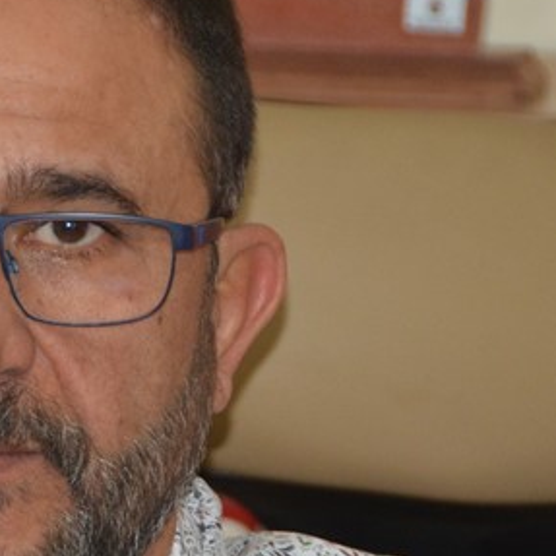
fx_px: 11521
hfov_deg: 2.8
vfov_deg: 2.8
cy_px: 336
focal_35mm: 634
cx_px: -147
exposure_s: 1/60
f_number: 5.6
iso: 800
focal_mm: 130
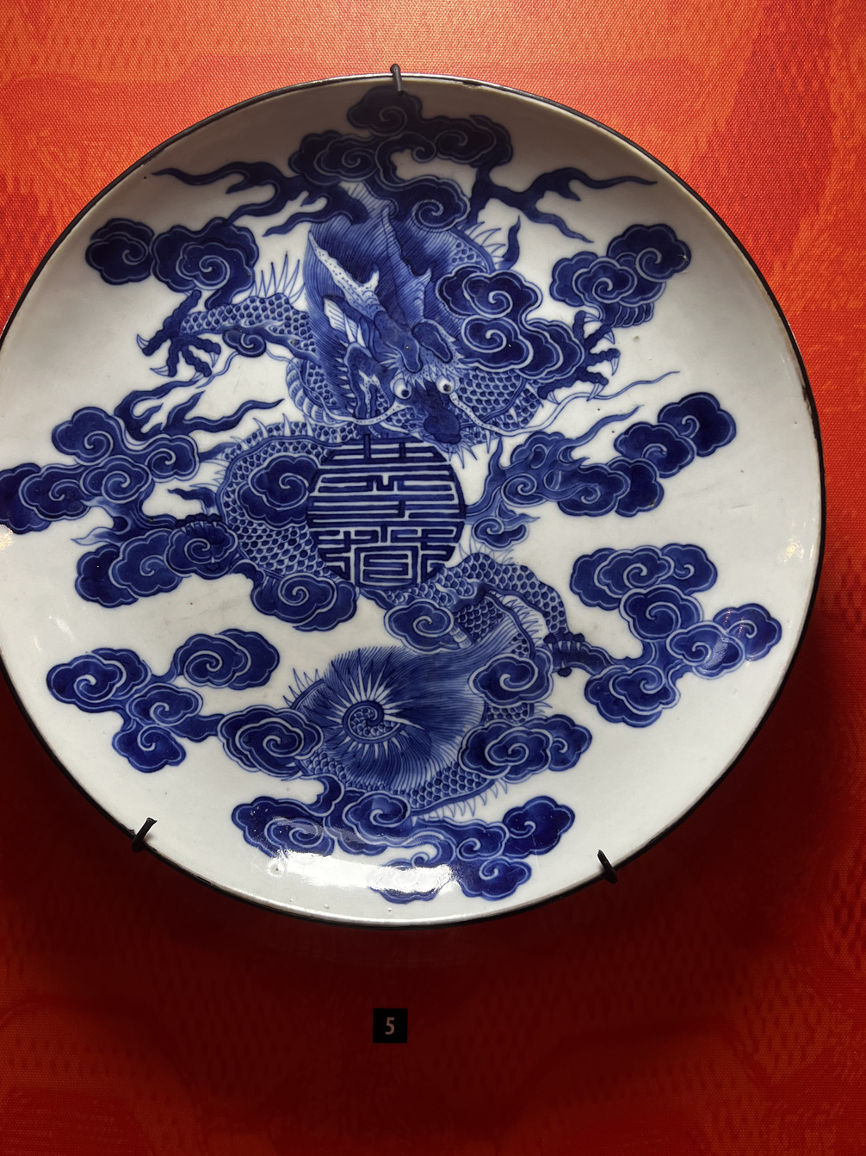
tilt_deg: +0.2
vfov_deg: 58.3
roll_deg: -0.2
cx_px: 422
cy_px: 552
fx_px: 1034
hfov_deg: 45.4
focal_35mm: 31
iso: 100
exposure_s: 1/100
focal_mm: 5.7
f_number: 1.5
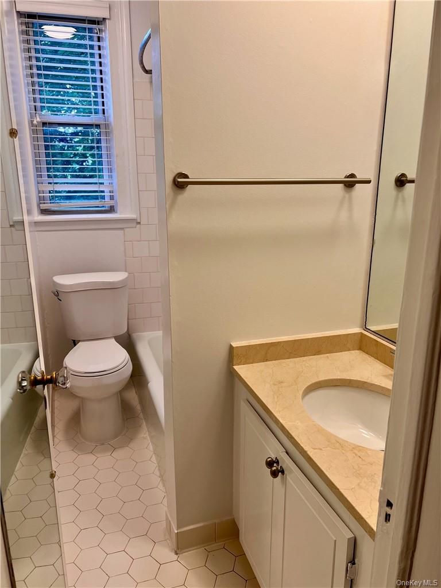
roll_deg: +0.4
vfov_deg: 67.3
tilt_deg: -14.9
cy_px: 294
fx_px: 442
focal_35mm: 26
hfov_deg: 53.1
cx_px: 220
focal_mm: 5.7
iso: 50
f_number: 1.5
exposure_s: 1/120
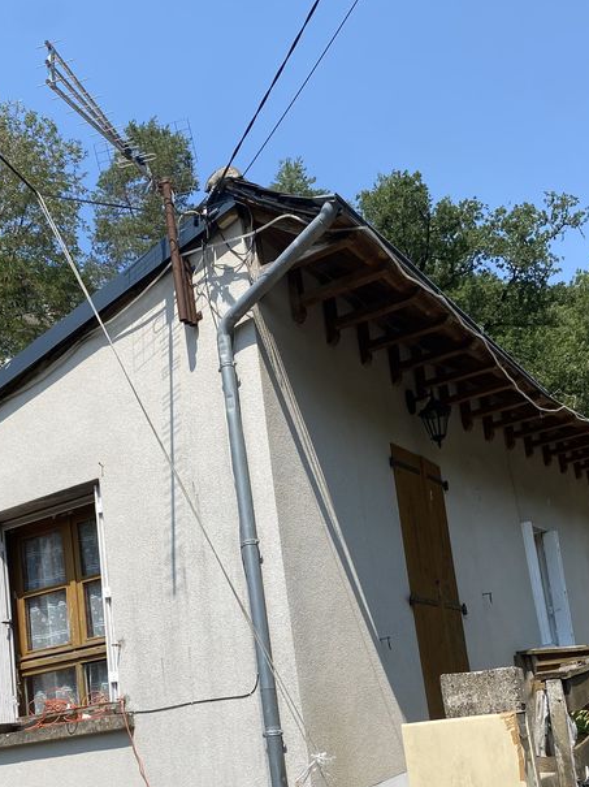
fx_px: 977
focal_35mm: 43
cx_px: 221
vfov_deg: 42.0
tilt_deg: +8.6
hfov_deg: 33.4
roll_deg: +7.2
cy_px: 626
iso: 32
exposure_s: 1/3401
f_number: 1.8
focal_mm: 4.25
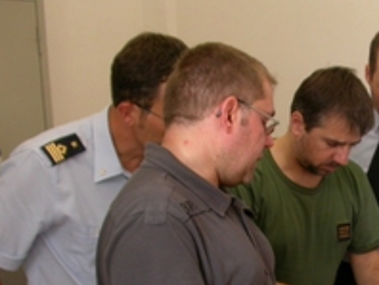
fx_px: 800
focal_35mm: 73
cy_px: 262
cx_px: 358
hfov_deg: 25.6
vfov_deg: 19.8
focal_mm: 7.85
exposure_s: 1/52.5
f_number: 3
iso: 100
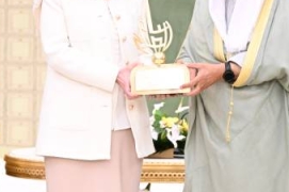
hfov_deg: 7.6
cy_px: 81
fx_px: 2181
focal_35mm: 272
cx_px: 114
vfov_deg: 5.0
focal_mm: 92
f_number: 2.8
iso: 4000
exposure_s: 1/200
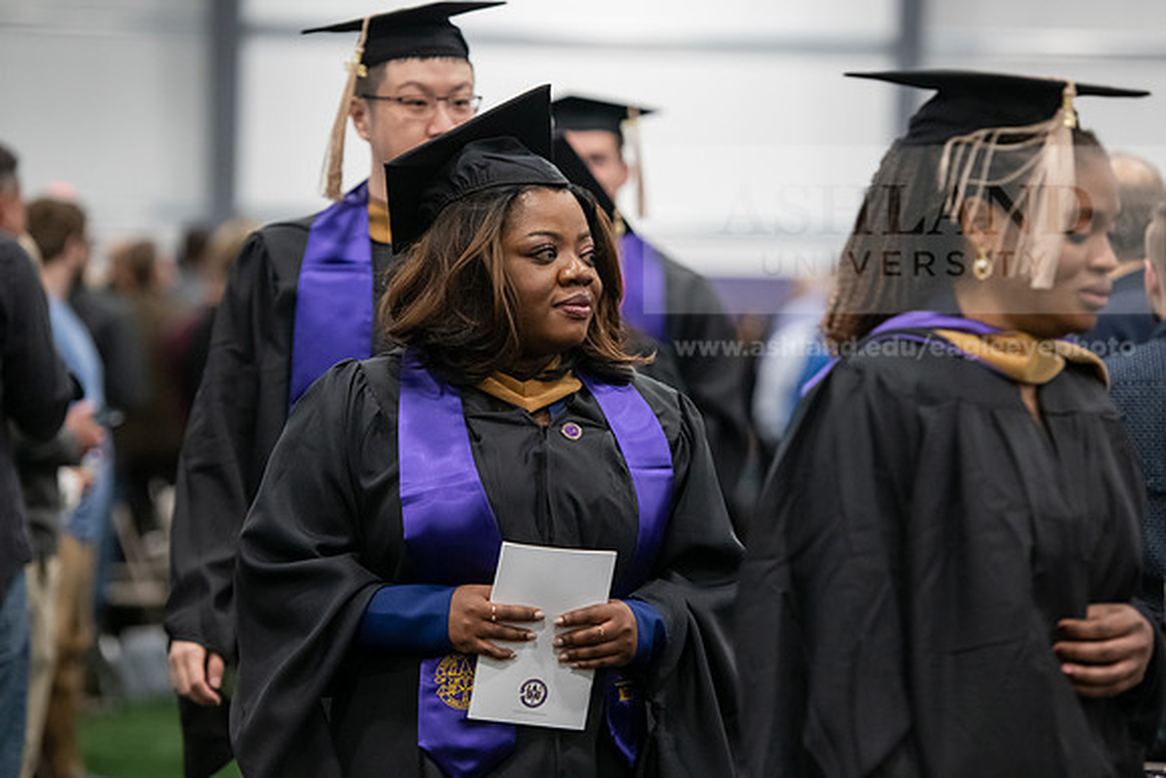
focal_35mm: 140
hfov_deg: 14.7
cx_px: 583
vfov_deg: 9.8
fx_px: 4535
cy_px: 389
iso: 3200
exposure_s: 1/200
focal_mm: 140
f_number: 3.2
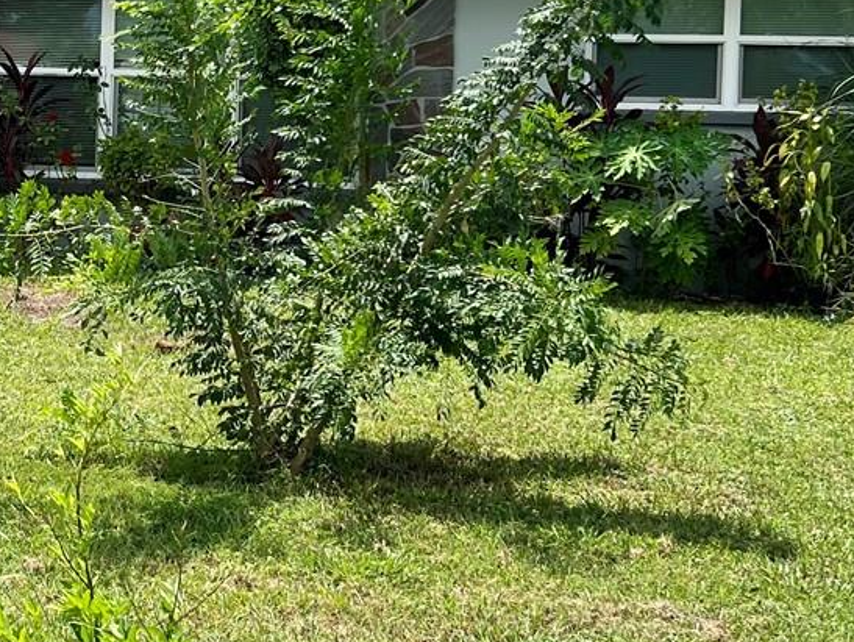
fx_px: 1876
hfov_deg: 24.8
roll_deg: -0.8
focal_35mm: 76
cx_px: 69
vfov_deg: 19.3
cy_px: 170
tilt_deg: -2.3
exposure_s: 1/3460
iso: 50
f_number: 1.5
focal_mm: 5.7
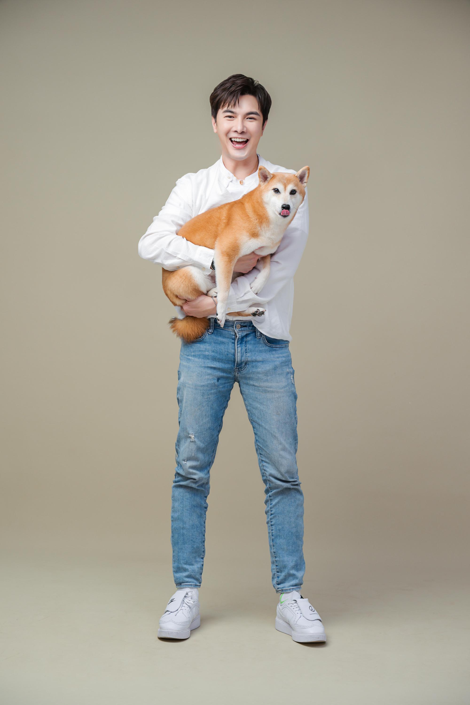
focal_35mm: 71
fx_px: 1390
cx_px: 235
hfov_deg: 19.2
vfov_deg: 28.5
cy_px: 352
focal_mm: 71
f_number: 5.6
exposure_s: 1/125
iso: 100
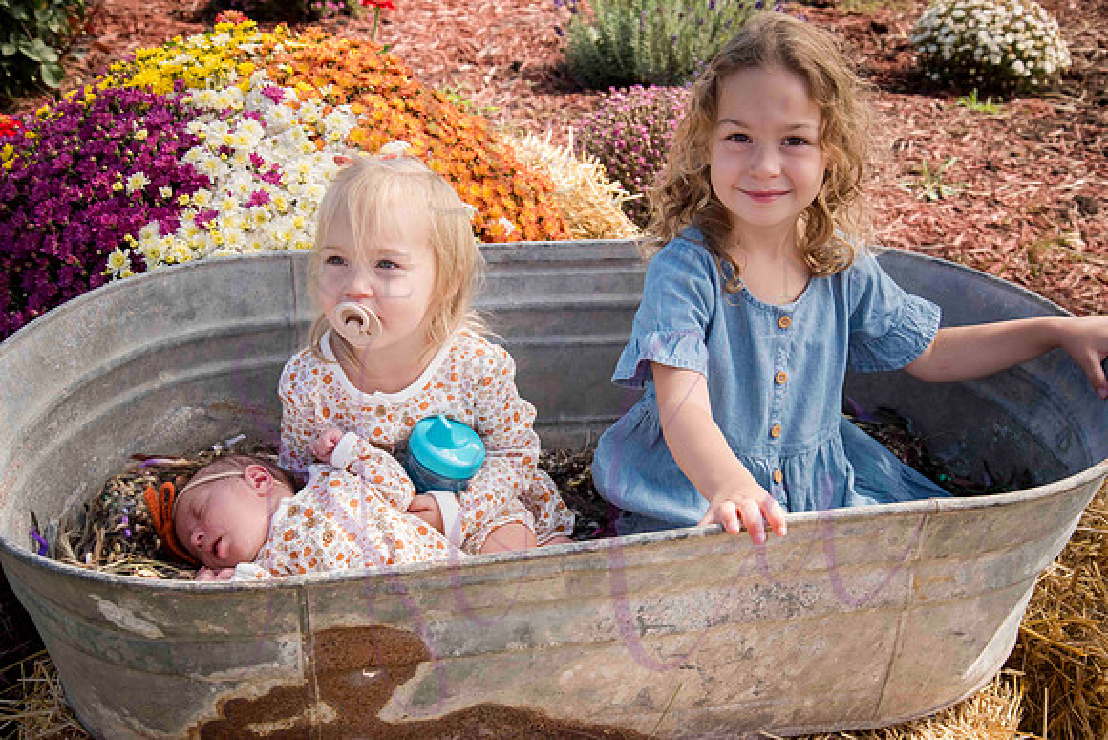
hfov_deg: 41.1
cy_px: 370
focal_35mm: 48
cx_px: 554
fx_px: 1478
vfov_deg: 28.1
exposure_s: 1/500
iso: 400
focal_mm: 48
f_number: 8
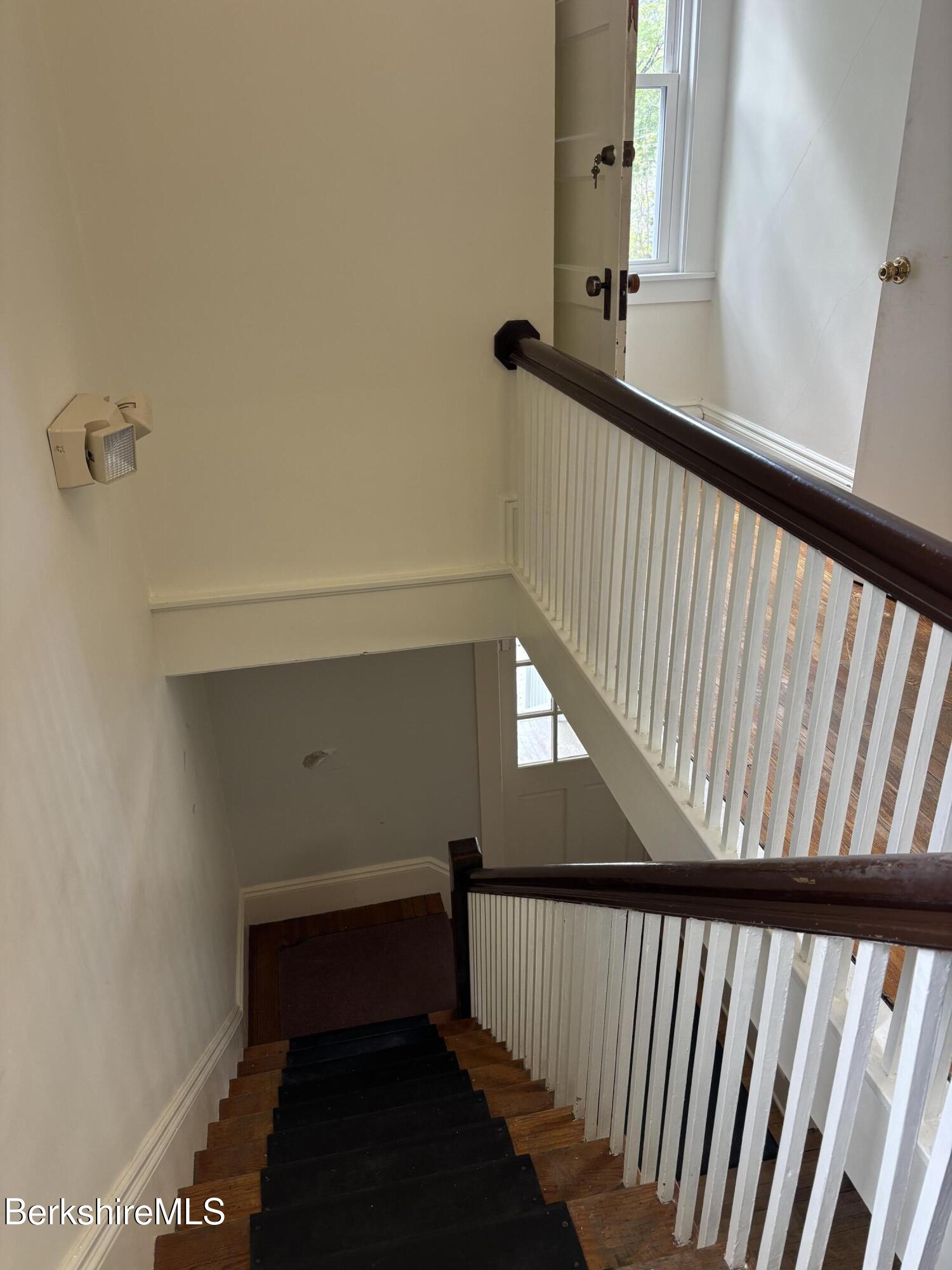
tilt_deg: -25.2
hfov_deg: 53.1
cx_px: 476
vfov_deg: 67.3
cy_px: 635
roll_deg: +0.4
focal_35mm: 26
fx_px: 953
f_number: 1.6
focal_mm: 5.96
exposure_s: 1/60
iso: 100
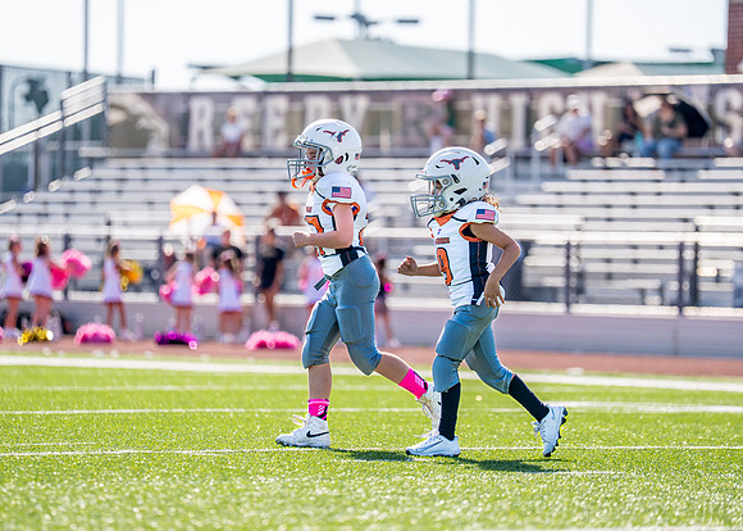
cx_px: 378
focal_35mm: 207
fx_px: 4357
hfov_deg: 9.7
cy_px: 253
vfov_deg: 7.0
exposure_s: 1/1250
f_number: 2.8
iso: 100
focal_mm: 176
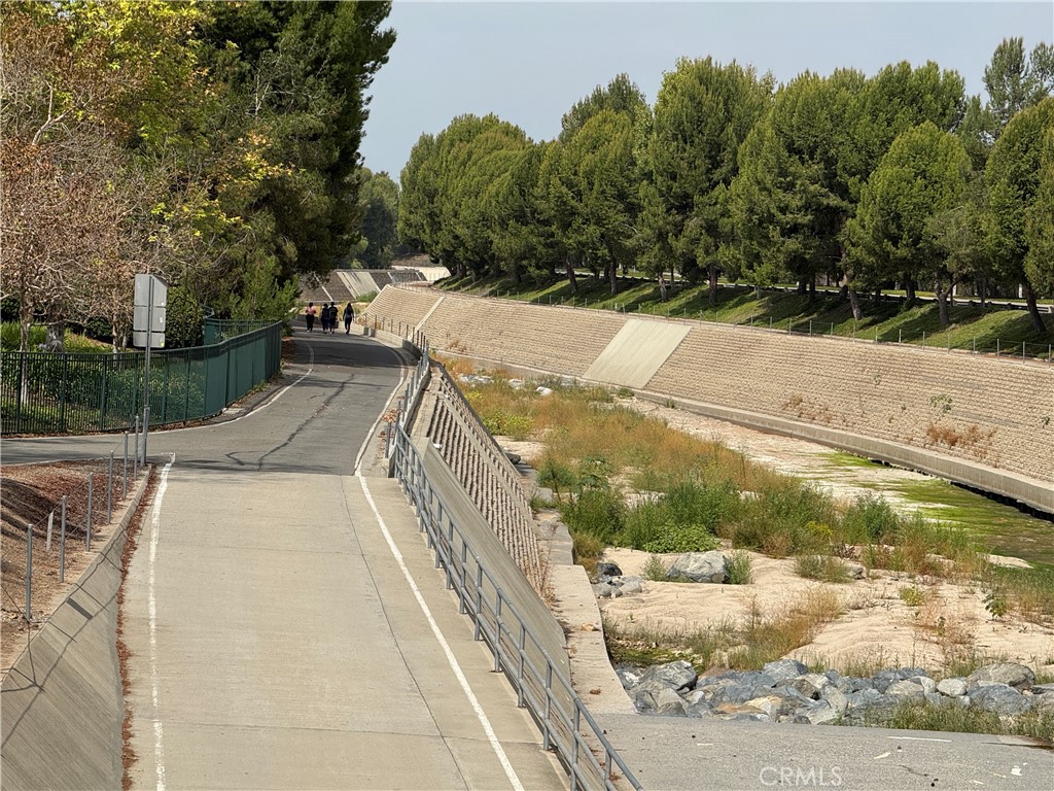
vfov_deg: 12.3
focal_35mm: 120
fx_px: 3654
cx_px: 527
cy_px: 396
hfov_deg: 16.4
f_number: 2.8
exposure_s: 1/2611
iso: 50
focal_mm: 15.66
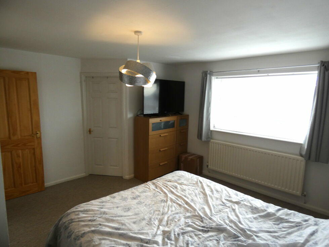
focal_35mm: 20
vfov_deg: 66.0
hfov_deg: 81.8
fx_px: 190
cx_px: 164
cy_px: 124
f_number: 2.8
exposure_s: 1/60
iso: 160
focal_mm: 3.6
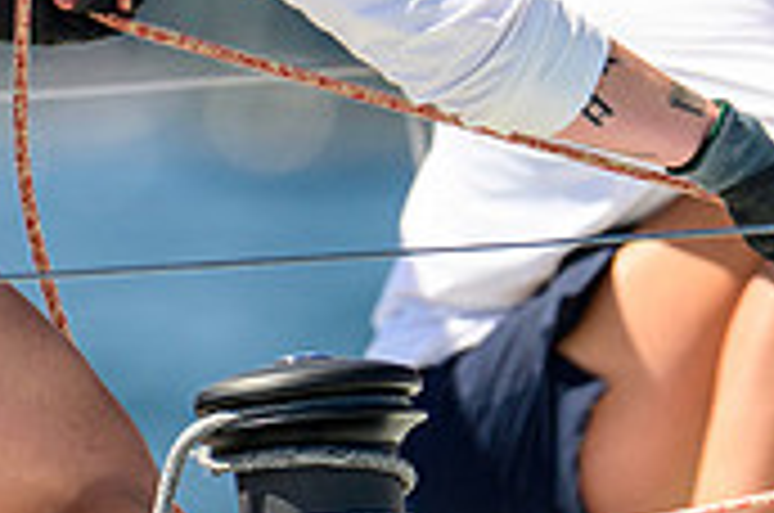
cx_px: 104
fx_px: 43435
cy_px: -310
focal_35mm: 2024
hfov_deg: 1.0
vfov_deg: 0.7
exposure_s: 1/2000
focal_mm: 400
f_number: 4.5
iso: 250
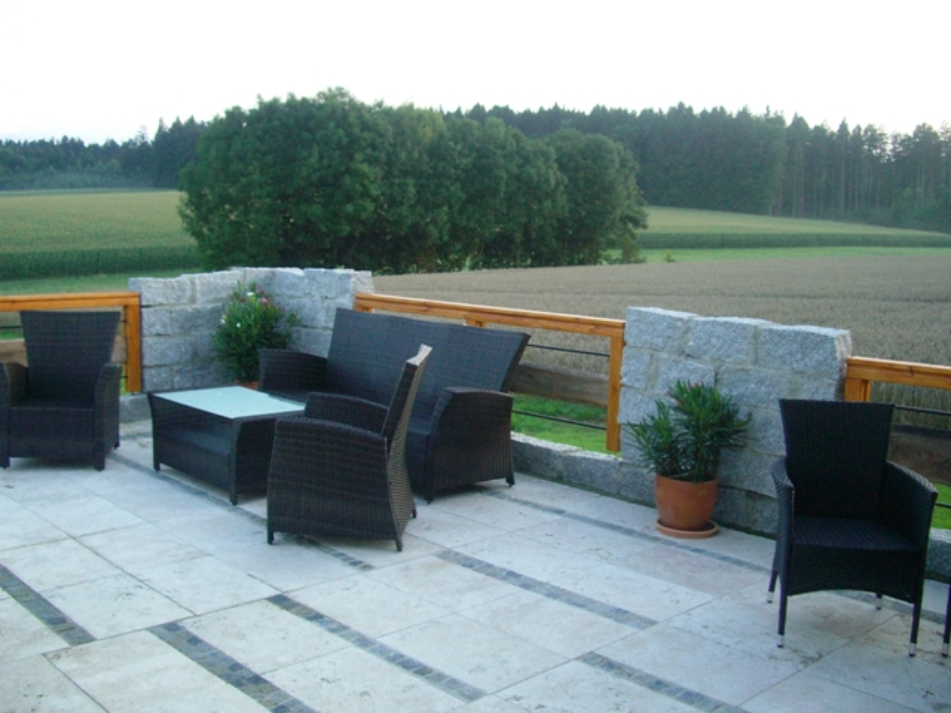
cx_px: 476
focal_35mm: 38
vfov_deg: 37.7
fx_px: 1044
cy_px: 356
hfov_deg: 49.0
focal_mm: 7.9
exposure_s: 1/100
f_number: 2.8
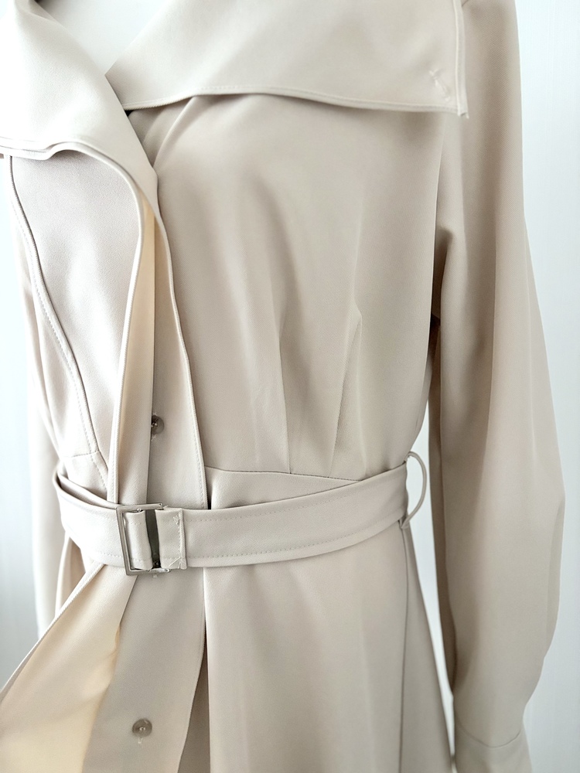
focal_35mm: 26
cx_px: 290
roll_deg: +2.0
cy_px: 386
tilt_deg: -9.7
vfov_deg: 67.3
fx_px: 581
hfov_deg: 53.1
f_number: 1.6
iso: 640
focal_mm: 5.96
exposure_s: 1/39
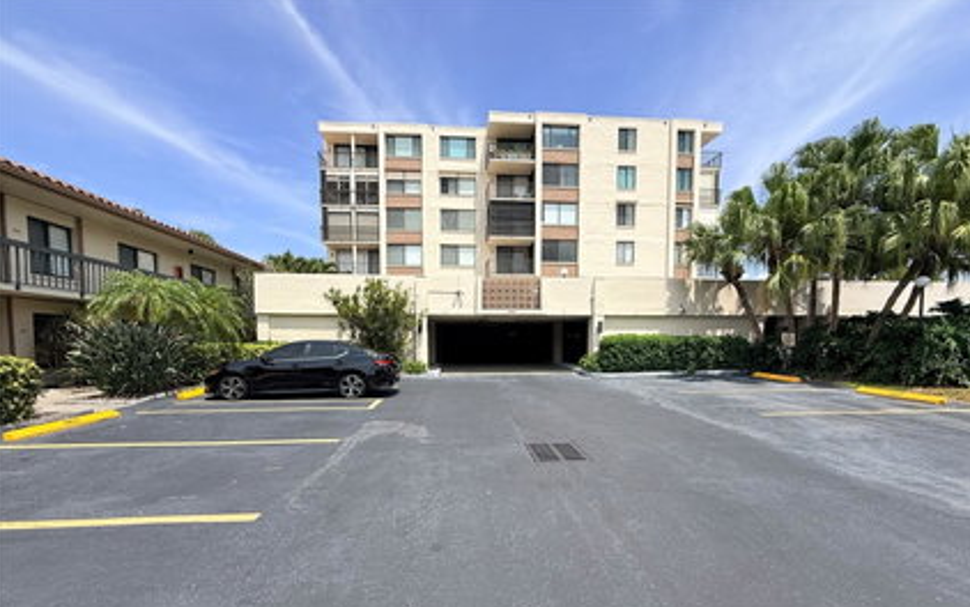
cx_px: 488
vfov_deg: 74.0
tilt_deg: -2.8
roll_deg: +0.2
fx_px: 397
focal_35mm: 15
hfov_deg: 101.4
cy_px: 363
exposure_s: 1/2410
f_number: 2.2
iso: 50
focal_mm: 2.22
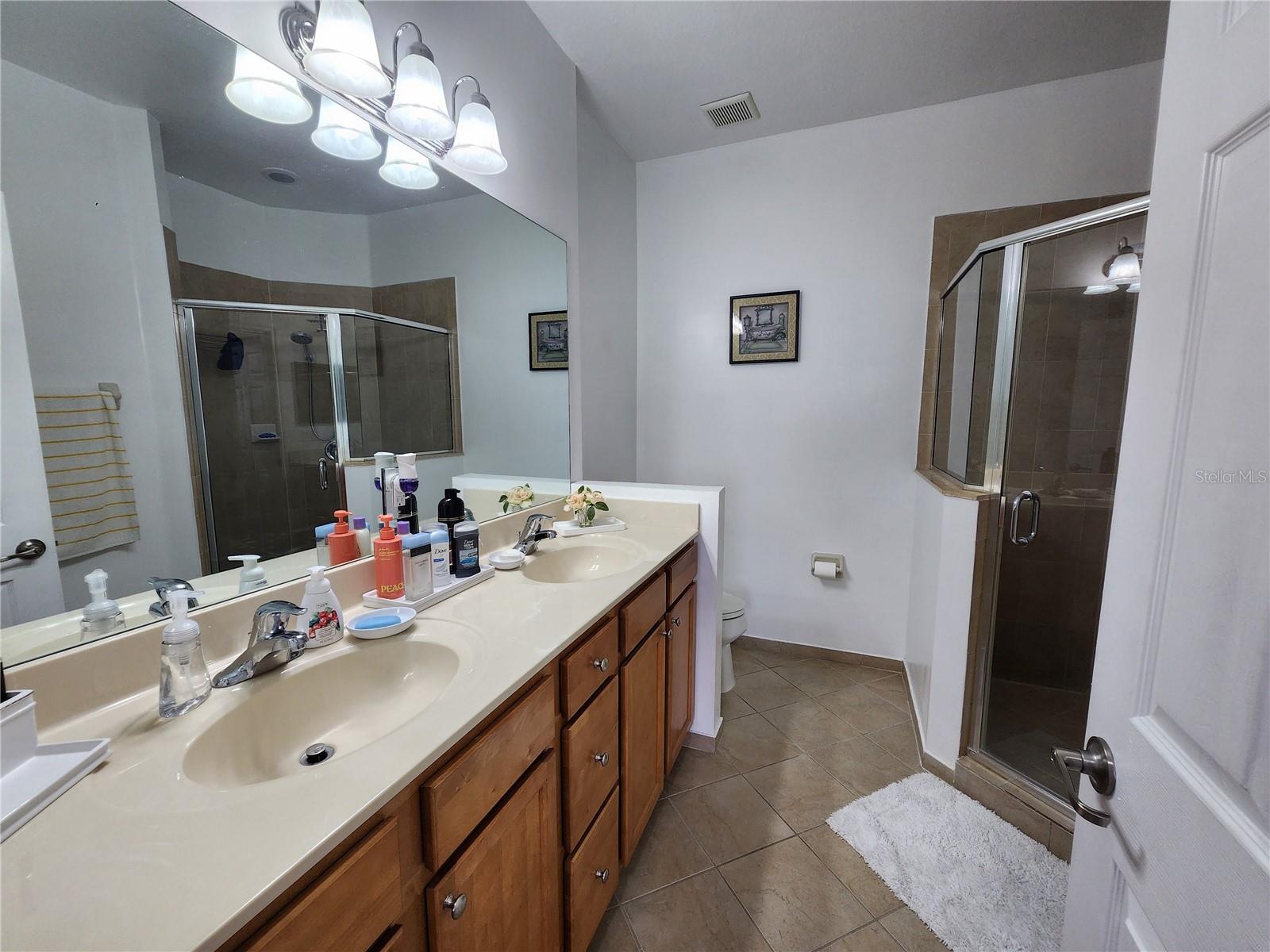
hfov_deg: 106.2
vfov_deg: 89.9
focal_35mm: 13
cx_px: 635
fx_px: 477
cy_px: 476
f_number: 2.2
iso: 160
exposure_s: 1/60
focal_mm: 2.2
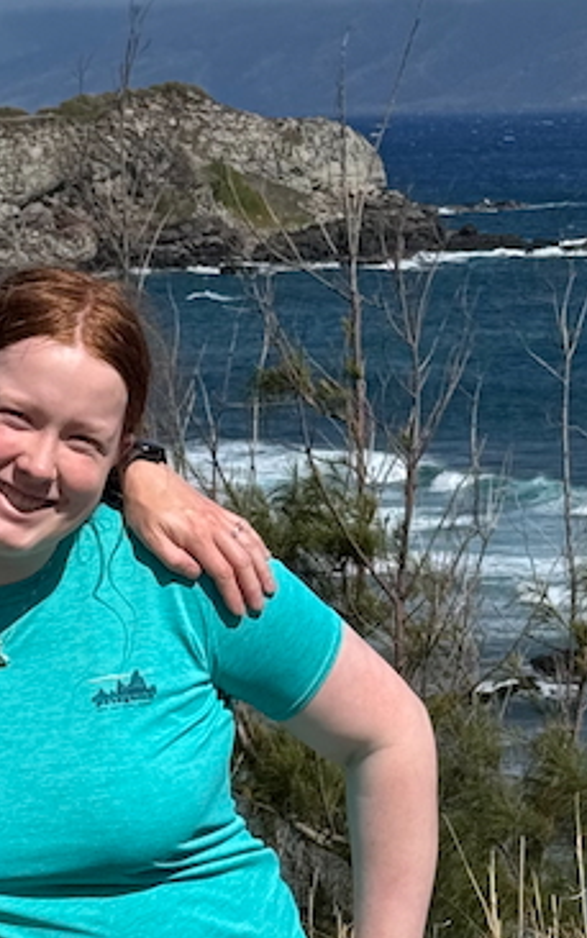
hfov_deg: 7.4
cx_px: 69
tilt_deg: -7.2
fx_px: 4553
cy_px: 633
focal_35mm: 178
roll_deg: +1.9
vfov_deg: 11.8
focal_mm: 6.76
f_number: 1.78
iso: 64
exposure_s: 1/7937
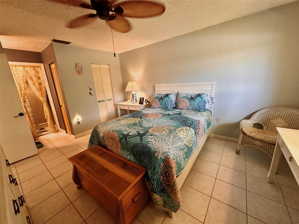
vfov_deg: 85.7
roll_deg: +3.4
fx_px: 121
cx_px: 150
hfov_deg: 102.1
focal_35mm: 14
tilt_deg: -13.8
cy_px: 112
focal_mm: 2.22
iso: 320
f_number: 2.2
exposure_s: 1/60
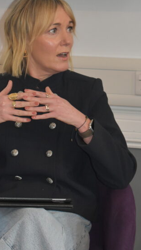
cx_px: 87
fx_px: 1063
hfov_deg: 7.6
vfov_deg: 13.4
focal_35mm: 160
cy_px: 100
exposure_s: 1/100
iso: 1600
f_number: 5.6
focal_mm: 55
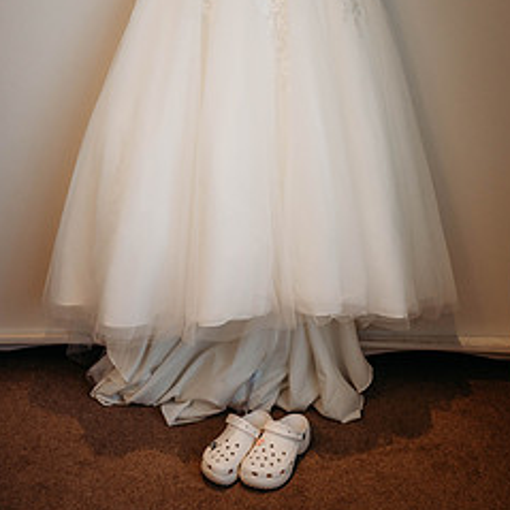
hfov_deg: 30.5
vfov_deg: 29.2
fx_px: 933
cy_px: 43
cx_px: 278
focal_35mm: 56
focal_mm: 35
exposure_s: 1/500
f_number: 1.8
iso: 400
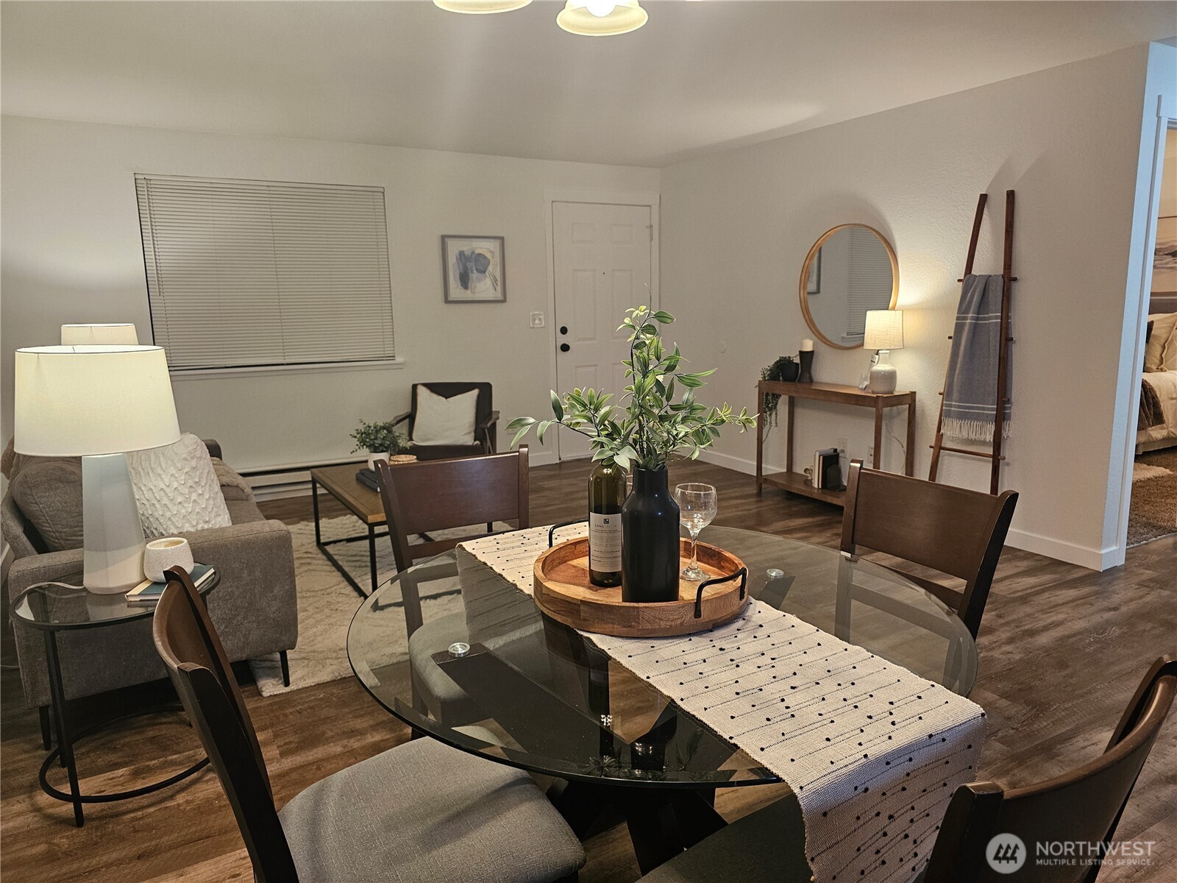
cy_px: 442
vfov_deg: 58.9
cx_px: 588
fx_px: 782
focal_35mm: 23
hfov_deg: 73.9
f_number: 1.7
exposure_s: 1/120
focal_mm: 6.3
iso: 250
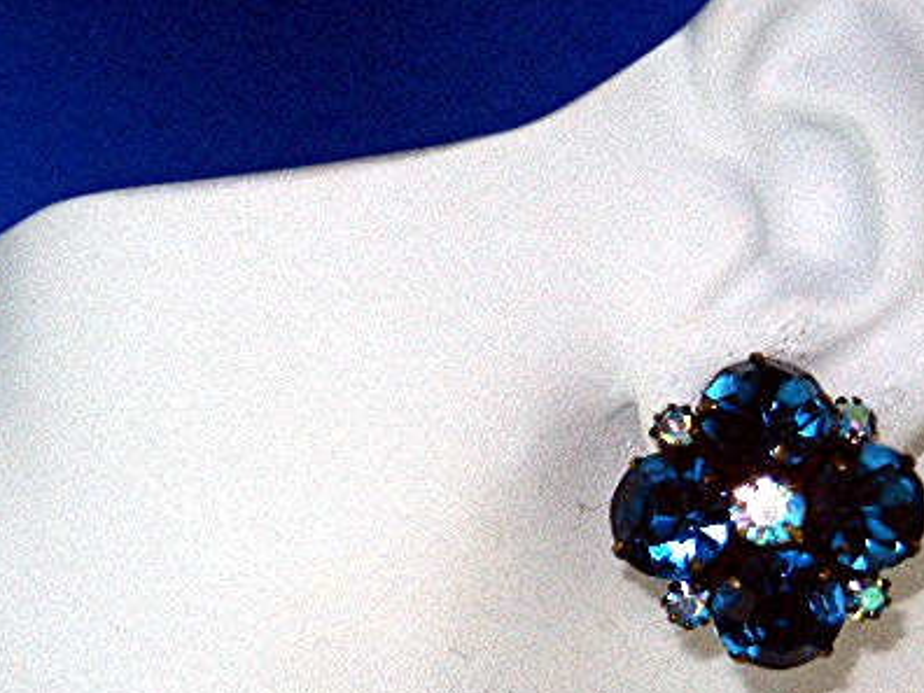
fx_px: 2242
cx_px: 425
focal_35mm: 84
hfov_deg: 23.3
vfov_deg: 17.5
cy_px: 427
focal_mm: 9.3
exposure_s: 1/30
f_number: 7.8
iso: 262
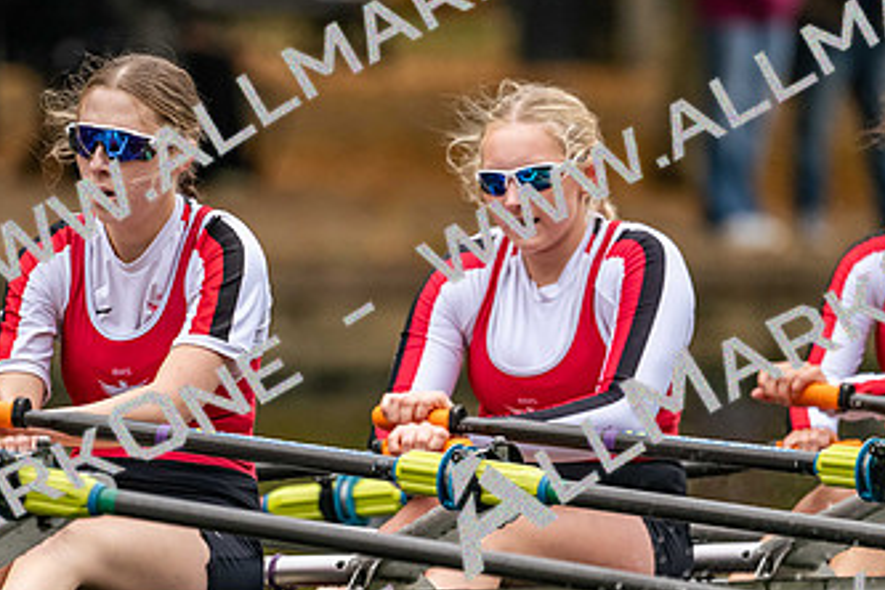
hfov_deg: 3.0
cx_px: 223
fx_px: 17109
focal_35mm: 696
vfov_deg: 2.0
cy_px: 328
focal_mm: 400
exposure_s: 1/2500
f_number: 4.5
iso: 2500
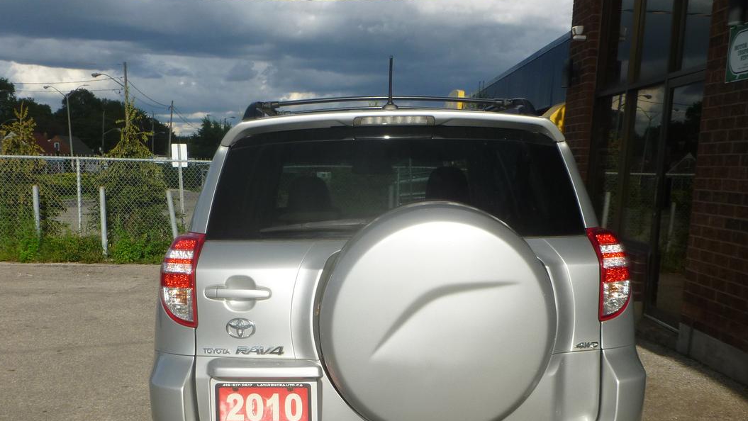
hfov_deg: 54.0
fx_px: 734
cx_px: 369
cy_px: 332
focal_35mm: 37
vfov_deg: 31.3
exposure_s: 1/160
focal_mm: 5
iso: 100
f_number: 10
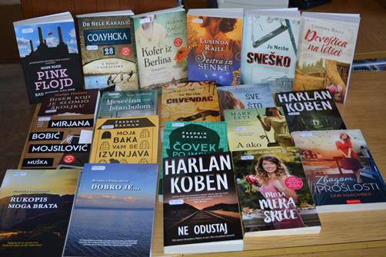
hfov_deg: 41.1
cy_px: 128
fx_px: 515
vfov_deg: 28.1
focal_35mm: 48
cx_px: 193
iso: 640
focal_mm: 32
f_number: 4.5
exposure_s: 1/60
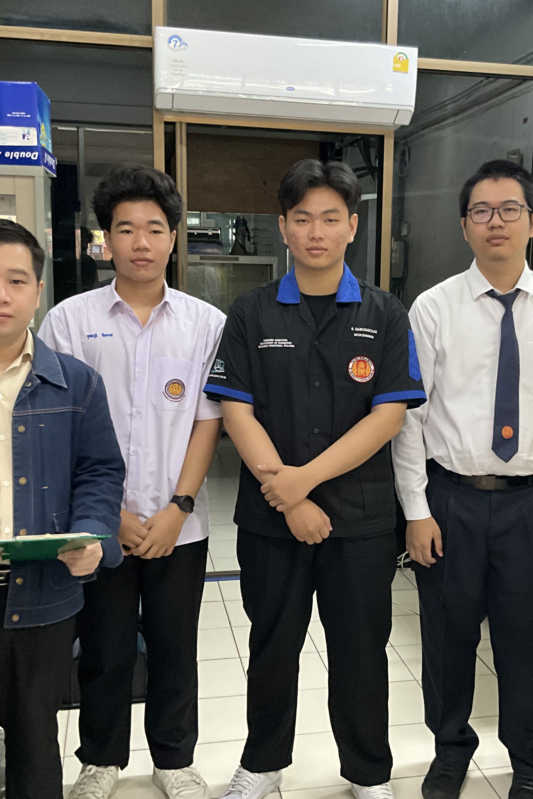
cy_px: 407
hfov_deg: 32.5
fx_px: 911
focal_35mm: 41
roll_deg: -0.9
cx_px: 335
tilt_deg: -9.2
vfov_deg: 47.4
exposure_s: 1/60
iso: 250
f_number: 1.8
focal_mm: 3
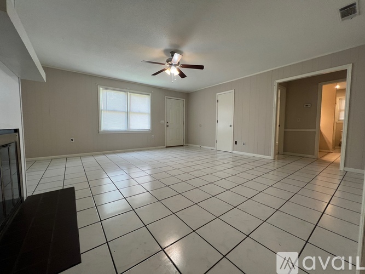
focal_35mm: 13
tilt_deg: -3.9
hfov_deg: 106.2
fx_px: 137
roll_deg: -0.3
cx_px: 182
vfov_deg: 89.9
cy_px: 137
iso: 100
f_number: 1.8
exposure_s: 1/120
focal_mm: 1.57
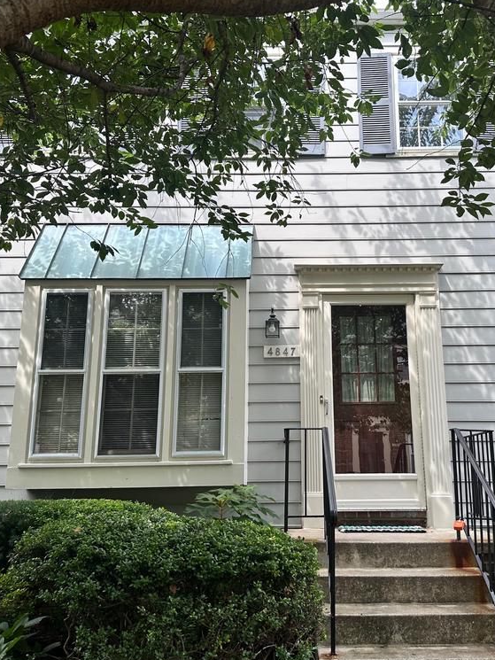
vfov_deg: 55.3
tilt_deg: +13.4
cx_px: 304
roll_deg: +0.5
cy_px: 330
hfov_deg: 42.7
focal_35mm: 33
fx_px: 629
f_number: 1.78
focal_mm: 6.86
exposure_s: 1/699
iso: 80
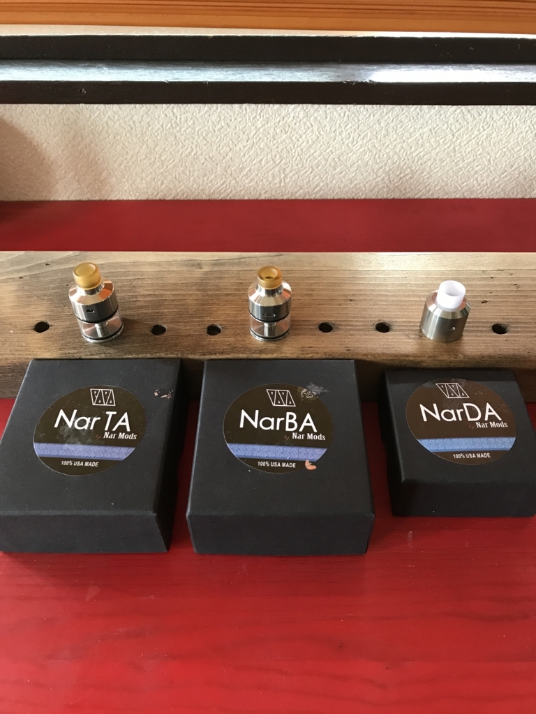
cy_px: 357
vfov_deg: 63.4
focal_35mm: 28
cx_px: 268
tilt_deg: -46.4
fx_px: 578
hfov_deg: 49.7
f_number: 1.8
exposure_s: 1/15
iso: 50
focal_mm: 3.99
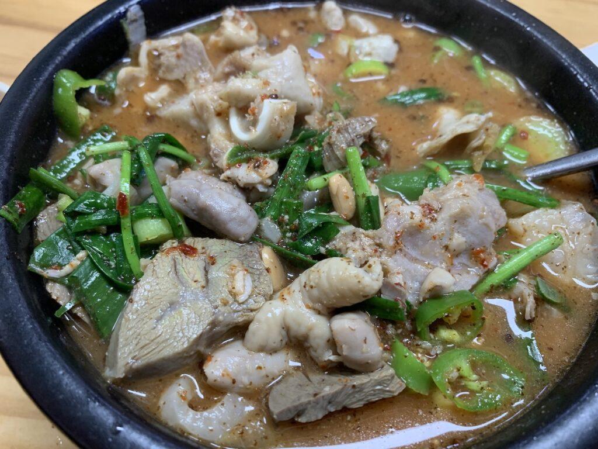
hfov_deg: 67.3
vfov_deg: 53.1
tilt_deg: -58.2
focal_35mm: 26
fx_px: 449
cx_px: 299
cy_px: 224
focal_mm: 4.25
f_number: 1.8
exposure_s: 1/60
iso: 125
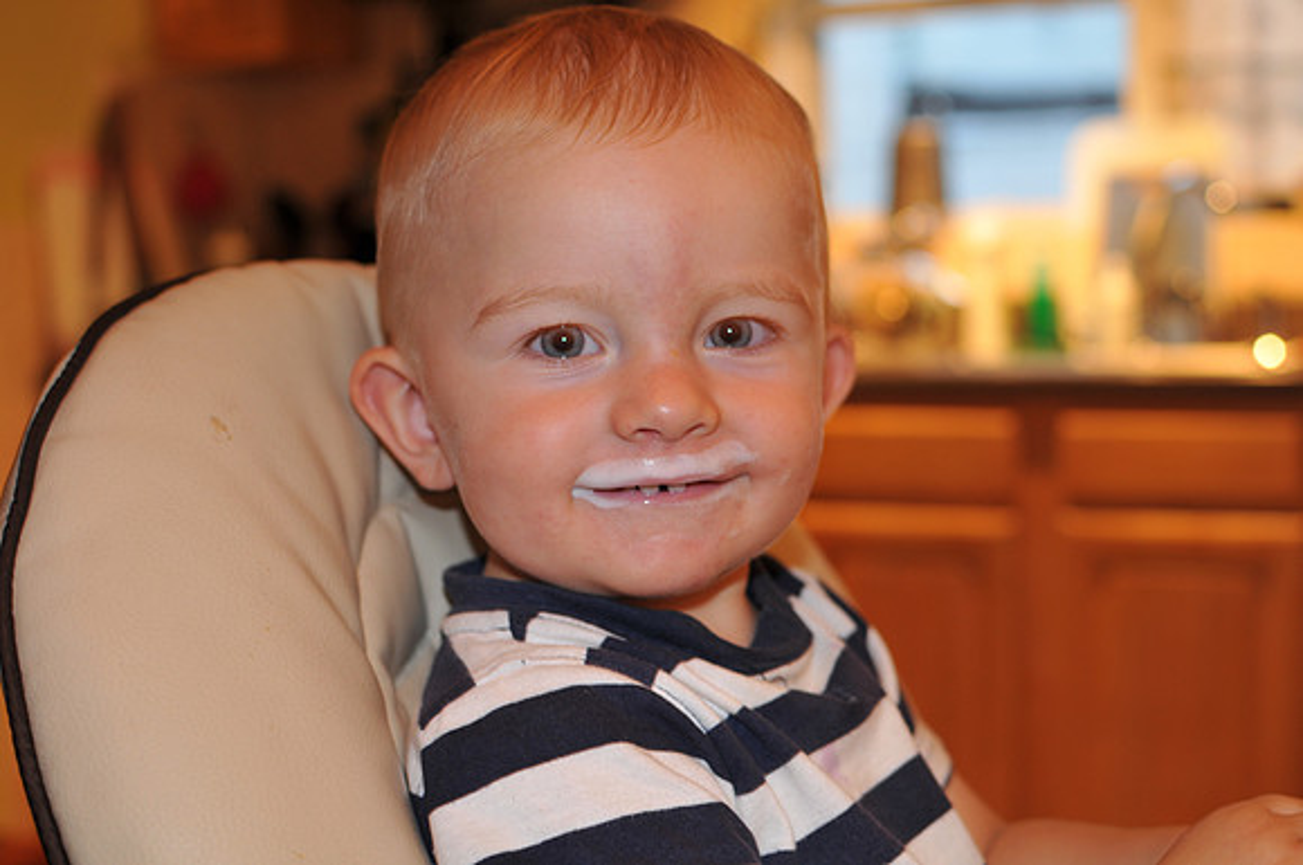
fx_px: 1898
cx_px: 652
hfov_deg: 37.9
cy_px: 432
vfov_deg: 25.7
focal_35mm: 52
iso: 200
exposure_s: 1/15
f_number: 3.5
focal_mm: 35
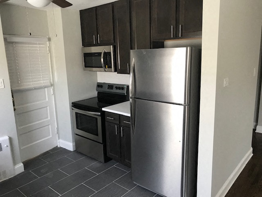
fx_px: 212
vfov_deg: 49.7
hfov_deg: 63.4
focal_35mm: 28
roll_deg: +2.9
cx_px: 131
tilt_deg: -11.1
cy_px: 98
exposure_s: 1/31
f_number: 1.8
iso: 25
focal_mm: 3.99
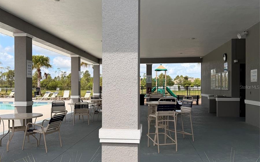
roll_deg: -0.2
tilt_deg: -0.5
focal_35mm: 34
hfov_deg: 56.7
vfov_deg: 37.2
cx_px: 130
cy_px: 87
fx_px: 241
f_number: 1.78
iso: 80
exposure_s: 1/3425
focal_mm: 6.76
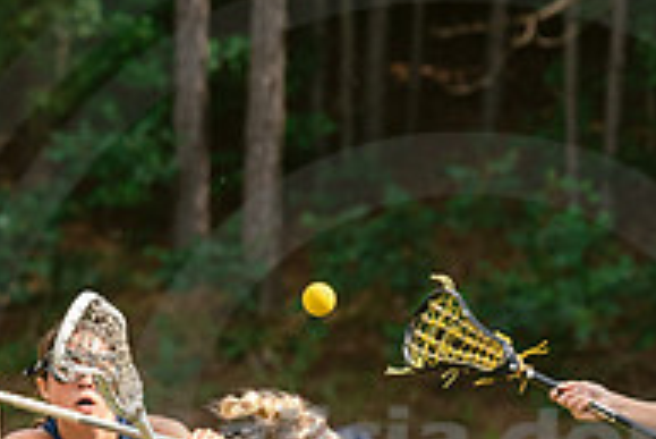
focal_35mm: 844
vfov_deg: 1.6
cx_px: 53
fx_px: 15391
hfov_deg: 2.4
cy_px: 478
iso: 250
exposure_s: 1/1250
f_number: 4.5
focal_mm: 200
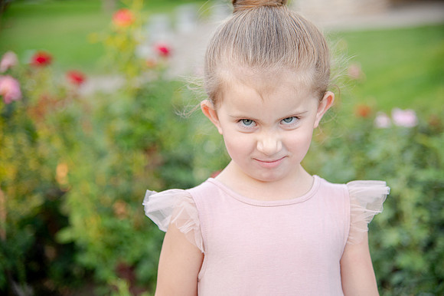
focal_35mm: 78
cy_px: 148
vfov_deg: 17.5
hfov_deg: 26.0
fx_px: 961
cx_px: 222
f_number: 4
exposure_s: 1/250
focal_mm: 78
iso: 640
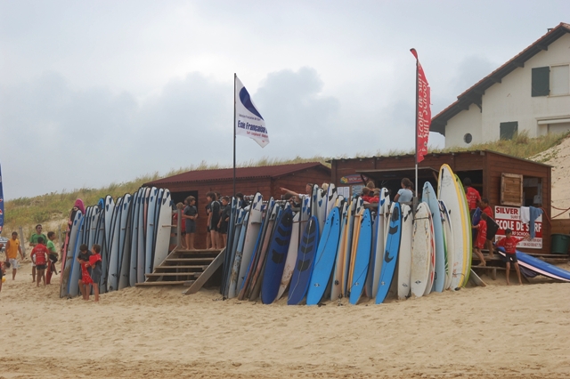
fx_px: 1662
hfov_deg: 19.5
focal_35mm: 105
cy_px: 190
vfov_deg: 13.0
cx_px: 285
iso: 200
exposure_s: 1/500
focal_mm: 70
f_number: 5.6
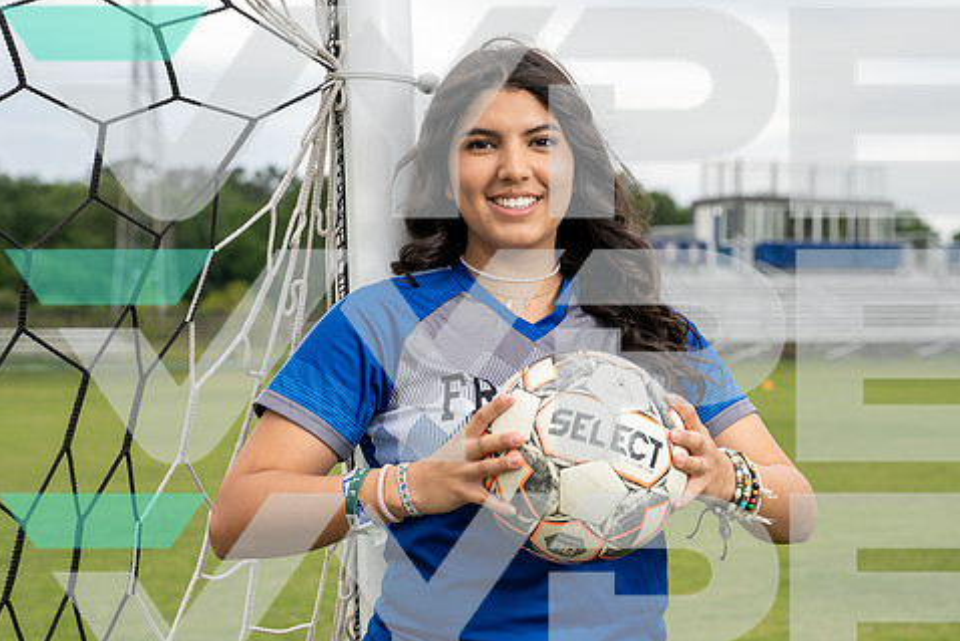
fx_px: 2267
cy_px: 357
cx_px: 516
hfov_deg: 23.9
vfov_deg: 16.1
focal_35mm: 85
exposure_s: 1/250
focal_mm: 70
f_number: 5.6
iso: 250
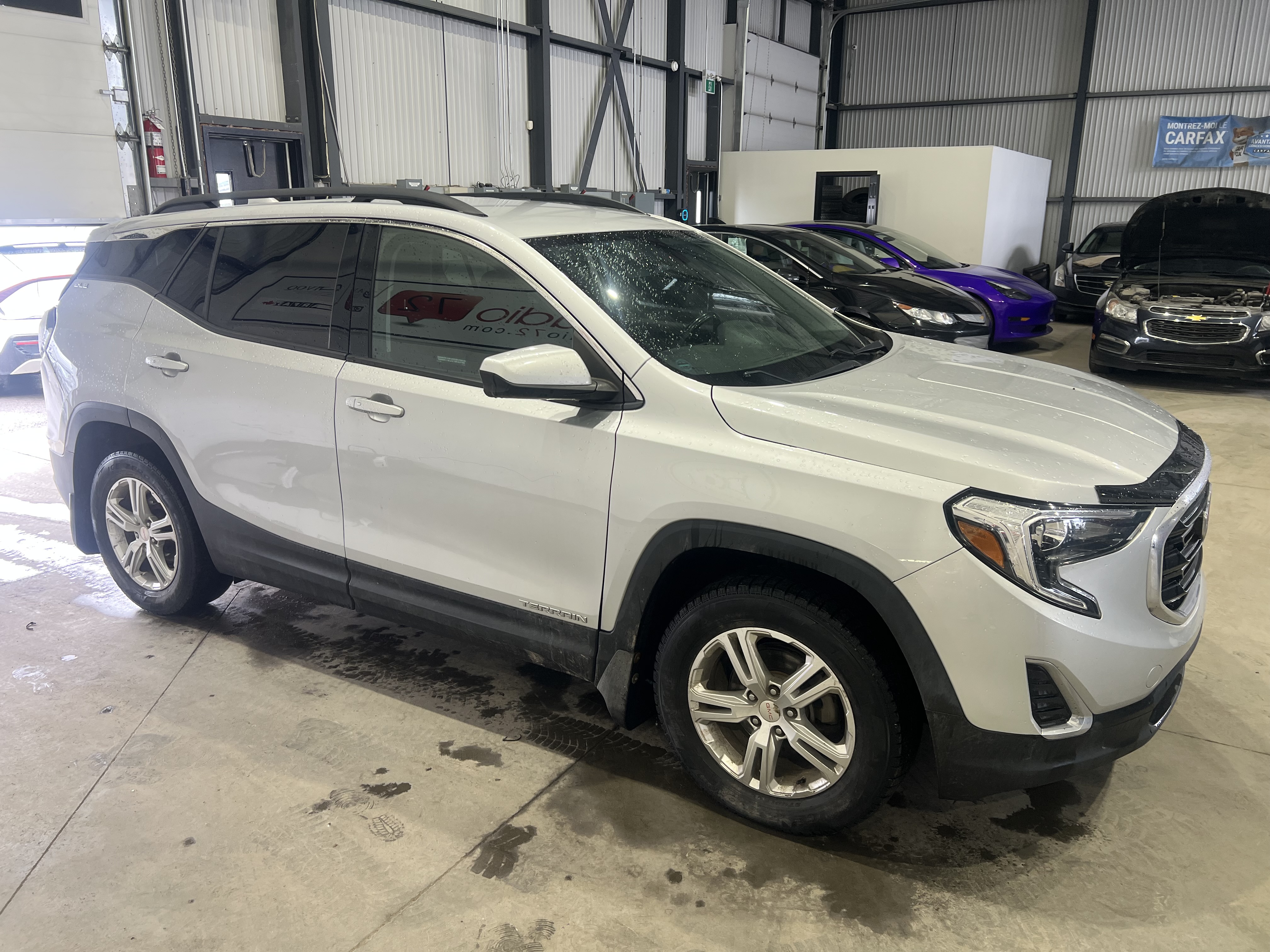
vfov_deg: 53.1
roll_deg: +1.1
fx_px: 954
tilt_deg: -16.6
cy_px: 476
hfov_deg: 67.3
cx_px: 635
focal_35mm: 26
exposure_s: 1/120
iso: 80
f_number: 1.5
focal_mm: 5.7
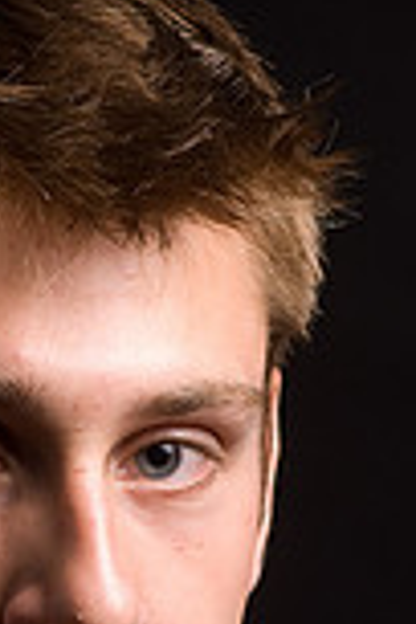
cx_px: 2
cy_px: 628
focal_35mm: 595
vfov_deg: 3.5
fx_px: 10321
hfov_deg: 2.3
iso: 100
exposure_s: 1/250
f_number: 8
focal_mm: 135
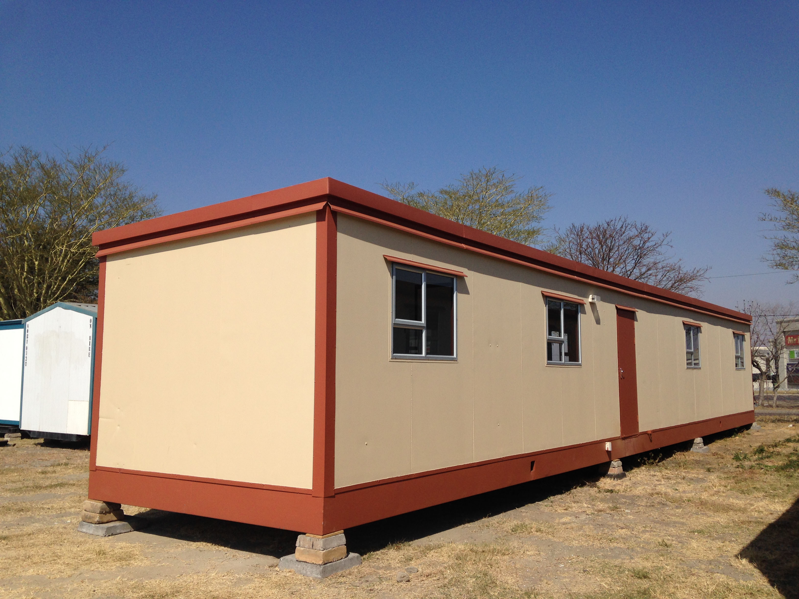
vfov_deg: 42.9
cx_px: 400
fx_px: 762
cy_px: 300
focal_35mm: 33
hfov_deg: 55.4
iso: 50
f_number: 2.4
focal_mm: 4.12
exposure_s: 1/2857
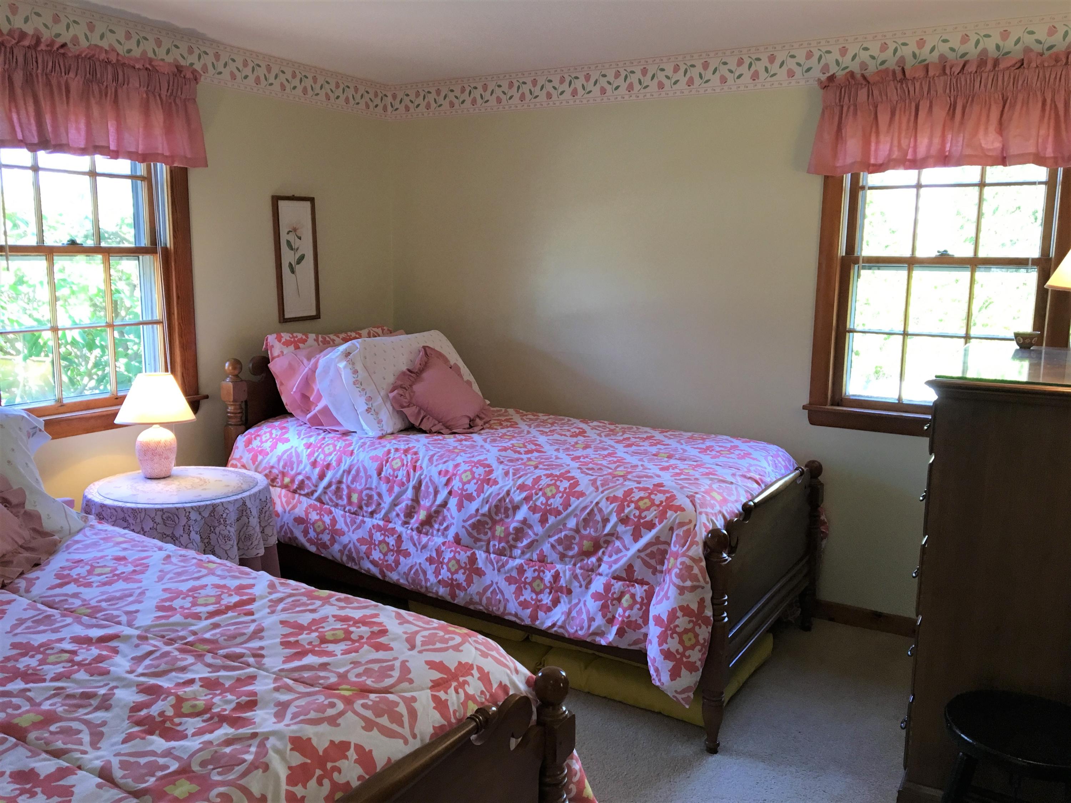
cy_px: 402
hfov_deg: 61.7
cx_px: 536
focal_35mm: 29
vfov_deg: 48.2
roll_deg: -0.8
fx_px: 897
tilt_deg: -9.1
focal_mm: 4.15
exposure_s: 1/30
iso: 40
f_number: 2.2
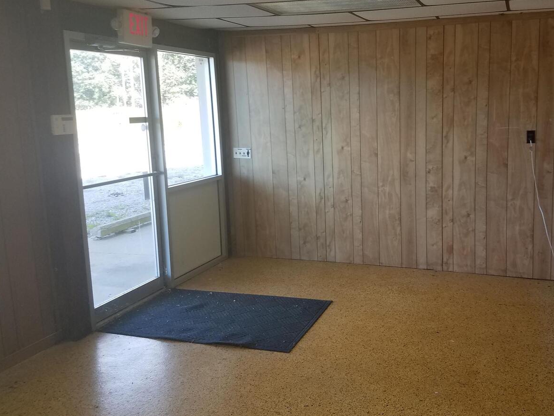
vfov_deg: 44.1
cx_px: 338
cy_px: 178
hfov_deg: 56.3
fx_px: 512
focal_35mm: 32
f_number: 1.7
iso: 50
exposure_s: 1/120
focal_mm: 4.2
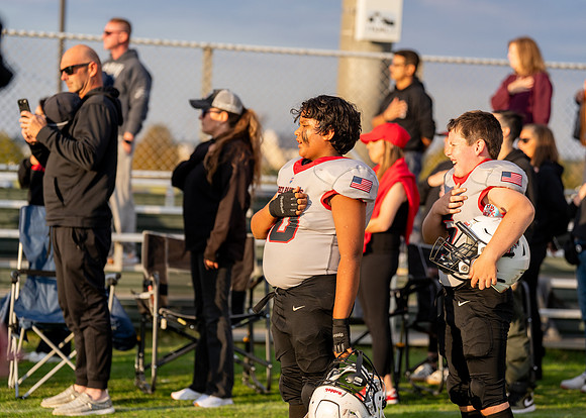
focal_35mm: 122
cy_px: 206
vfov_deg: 11.8
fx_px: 2025
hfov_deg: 16.5
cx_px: 308
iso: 400
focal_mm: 114
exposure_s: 1/2000
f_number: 2.8
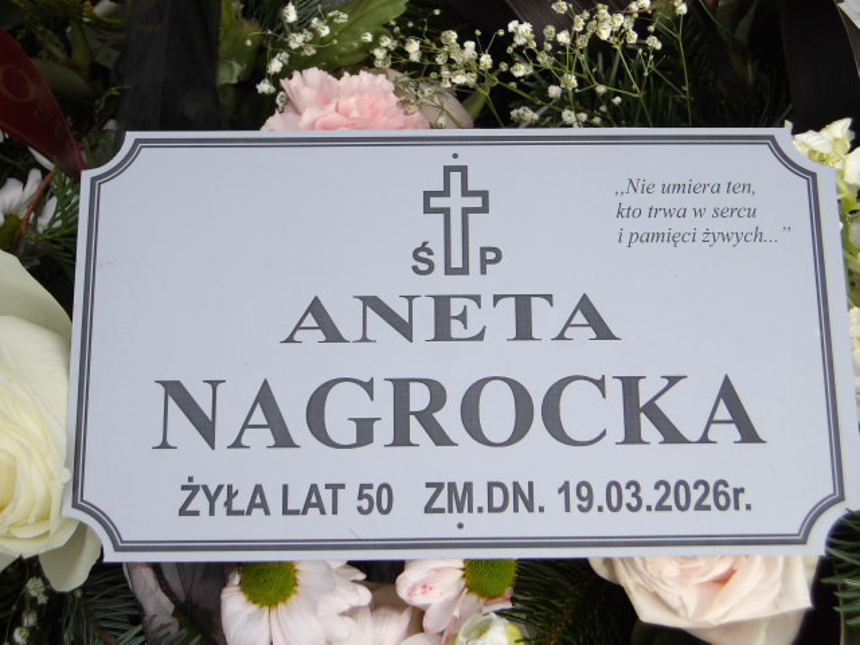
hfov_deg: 27.8
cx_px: 430
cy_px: 322
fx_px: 1739
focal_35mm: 70
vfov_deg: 21.0
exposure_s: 1/325
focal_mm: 12.5
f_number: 4.9
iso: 100
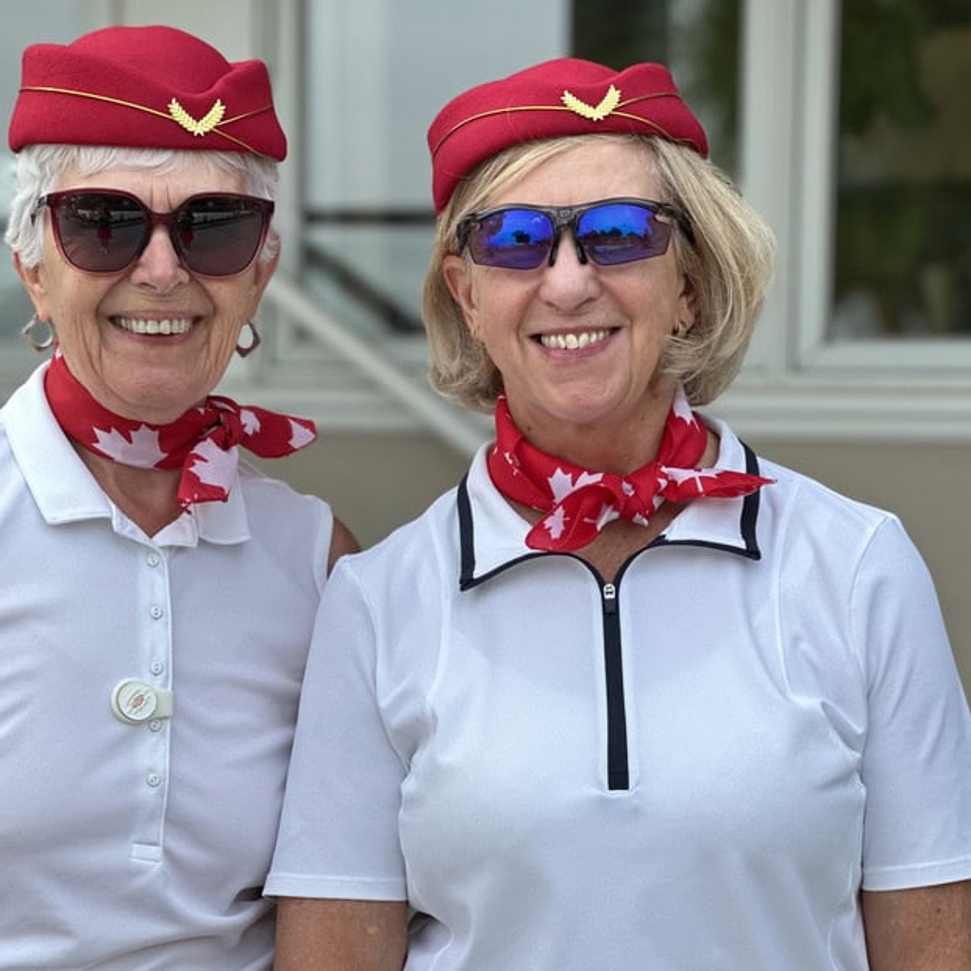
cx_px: 303
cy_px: 596
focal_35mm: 112
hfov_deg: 15.5
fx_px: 3554
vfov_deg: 15.5
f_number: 2.8
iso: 32
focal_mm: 9
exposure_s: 1/121
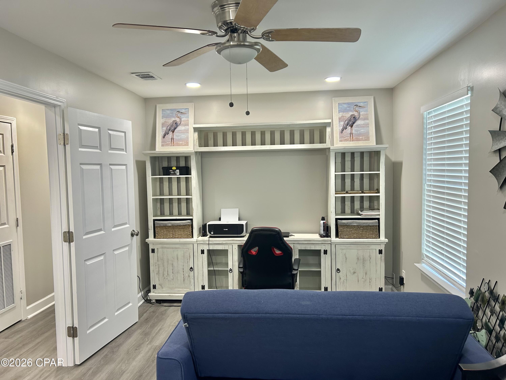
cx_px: 253
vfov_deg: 53.1
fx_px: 380
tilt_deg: -3.7
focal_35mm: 26
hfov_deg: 67.3
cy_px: 190
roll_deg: +1.5
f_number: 1.5
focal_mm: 5.7
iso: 80
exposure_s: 1/60
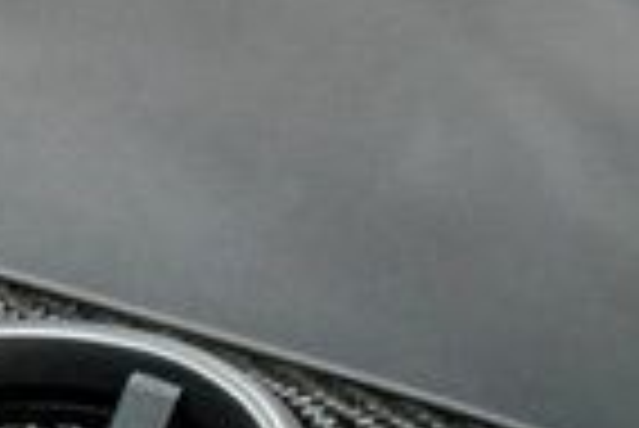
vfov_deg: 5.0
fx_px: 4868
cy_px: 574
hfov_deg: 7.3
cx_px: 1120
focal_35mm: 274
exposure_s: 1/60
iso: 3200
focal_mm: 38
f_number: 4
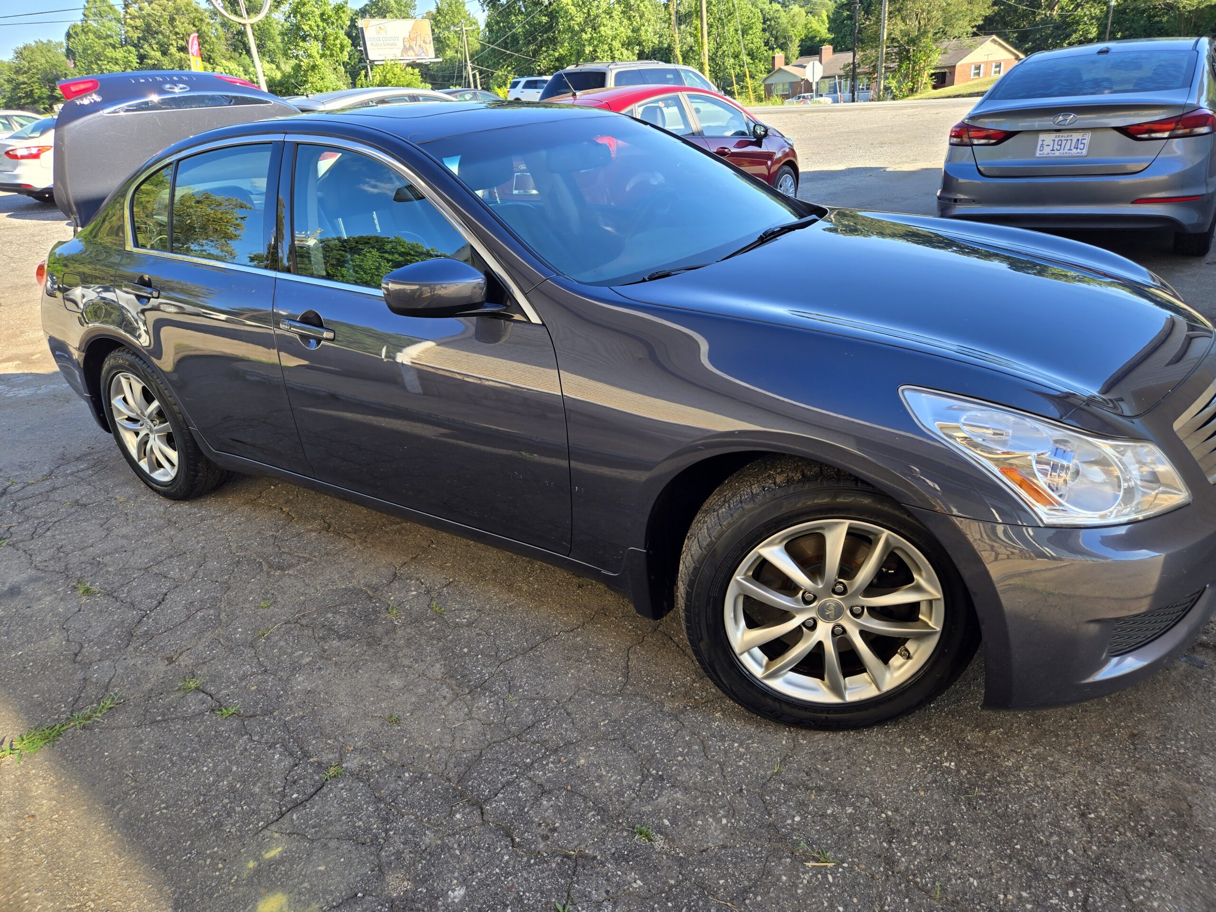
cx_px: 608
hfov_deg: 73.9
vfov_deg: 58.9
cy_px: 456
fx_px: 808
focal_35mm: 23
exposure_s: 1/343
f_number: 1.8
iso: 25
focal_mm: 5.4
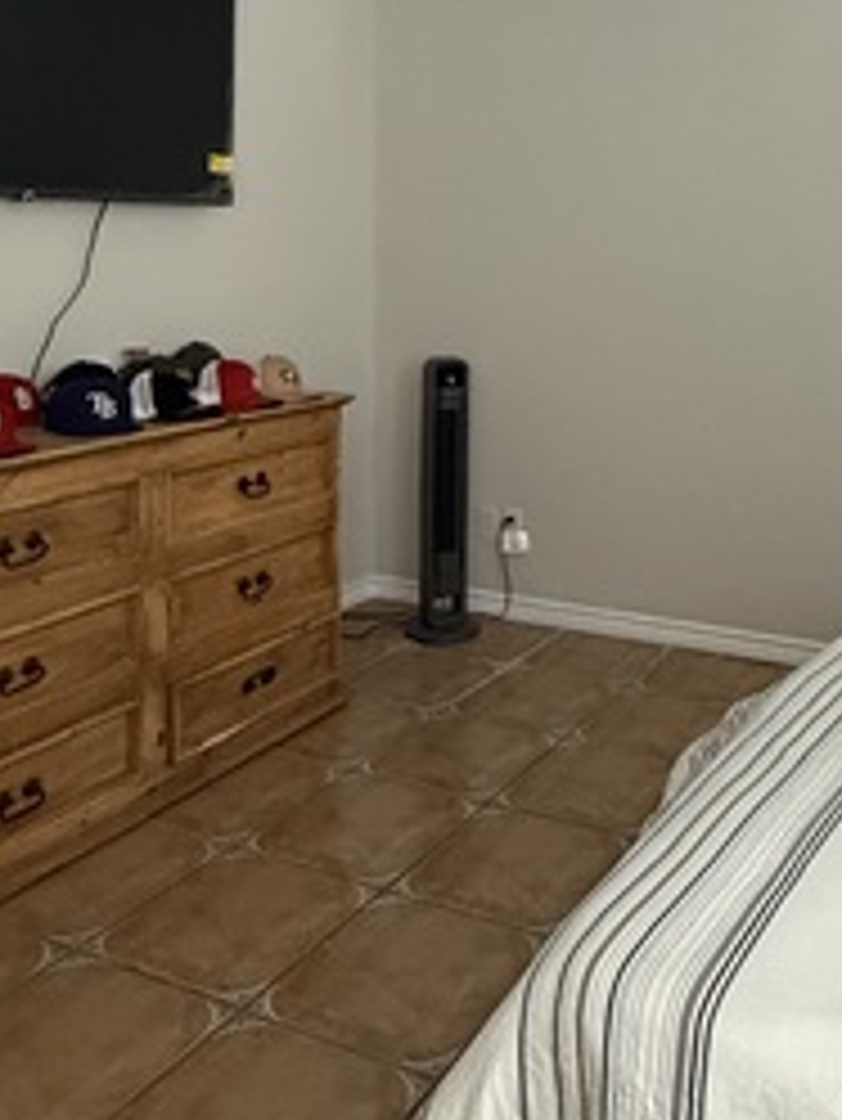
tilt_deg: -1.2
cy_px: 288
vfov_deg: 49.4
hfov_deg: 38.5
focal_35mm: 36
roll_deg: -0.4
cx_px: 644
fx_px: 1167
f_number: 2.2
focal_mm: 2.22
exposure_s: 1/60
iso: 1000
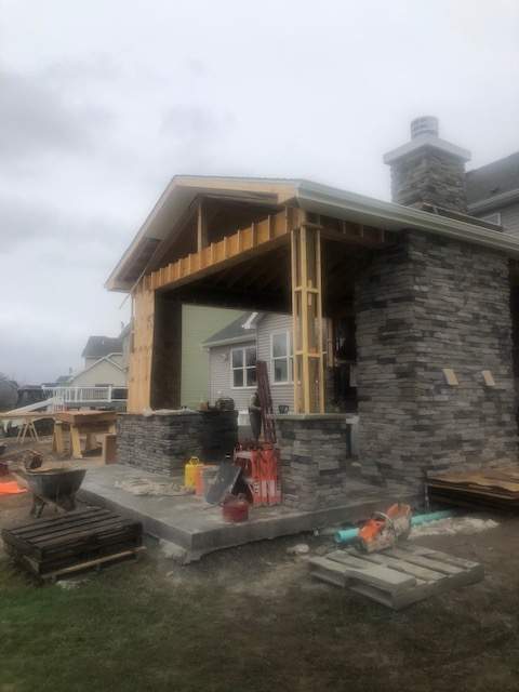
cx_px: 260
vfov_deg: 63.4
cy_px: 346
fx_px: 560
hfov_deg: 49.7
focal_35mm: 28
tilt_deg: +7.2
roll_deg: +0.8
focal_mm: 4
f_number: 1.8
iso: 20
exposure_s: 1/331
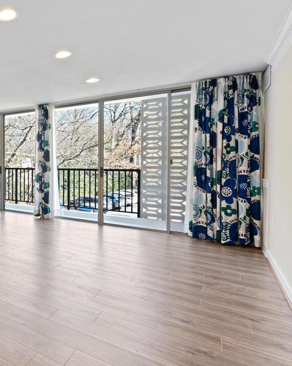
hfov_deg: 41.8
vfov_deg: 67.9
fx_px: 270
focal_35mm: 25
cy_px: 161
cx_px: -45
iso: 320
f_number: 11
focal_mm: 14
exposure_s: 1/4
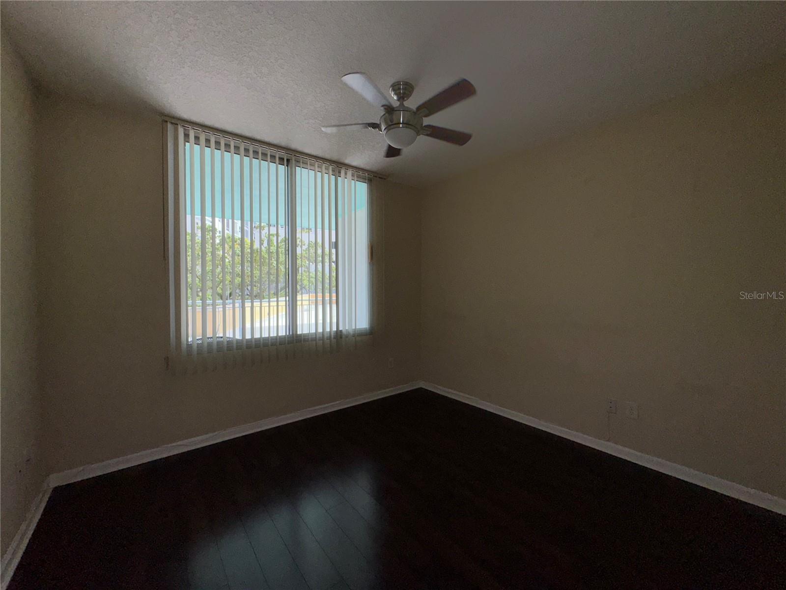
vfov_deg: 85.7
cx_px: 393
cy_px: 295
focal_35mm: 14
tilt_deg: -1.1
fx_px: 318
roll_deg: +0.0
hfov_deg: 102.1
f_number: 2.2
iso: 50
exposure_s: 1/122
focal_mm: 2.22
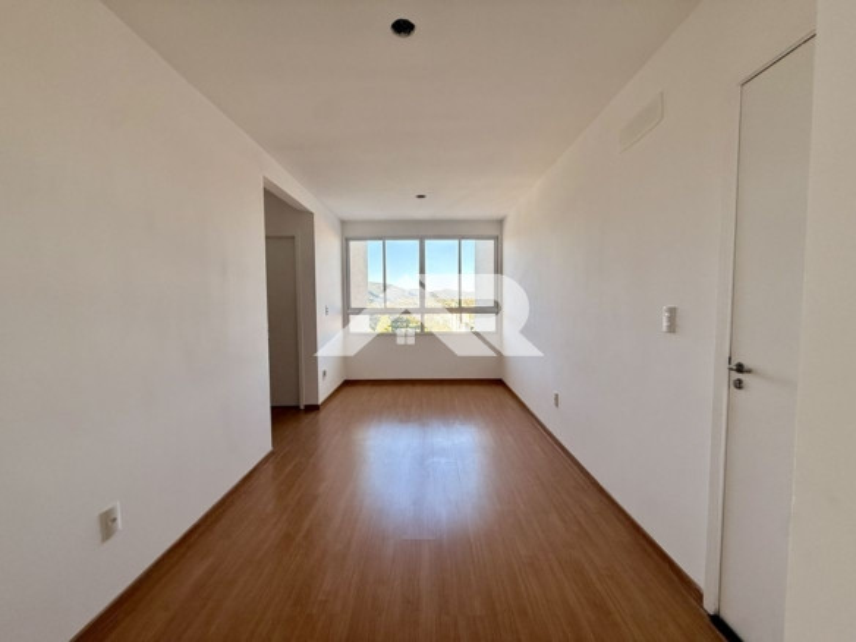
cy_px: 321
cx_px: 428
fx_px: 346
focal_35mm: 14
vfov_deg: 85.7
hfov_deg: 102.1
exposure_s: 1/164
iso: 64
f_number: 2.2
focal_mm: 2.22
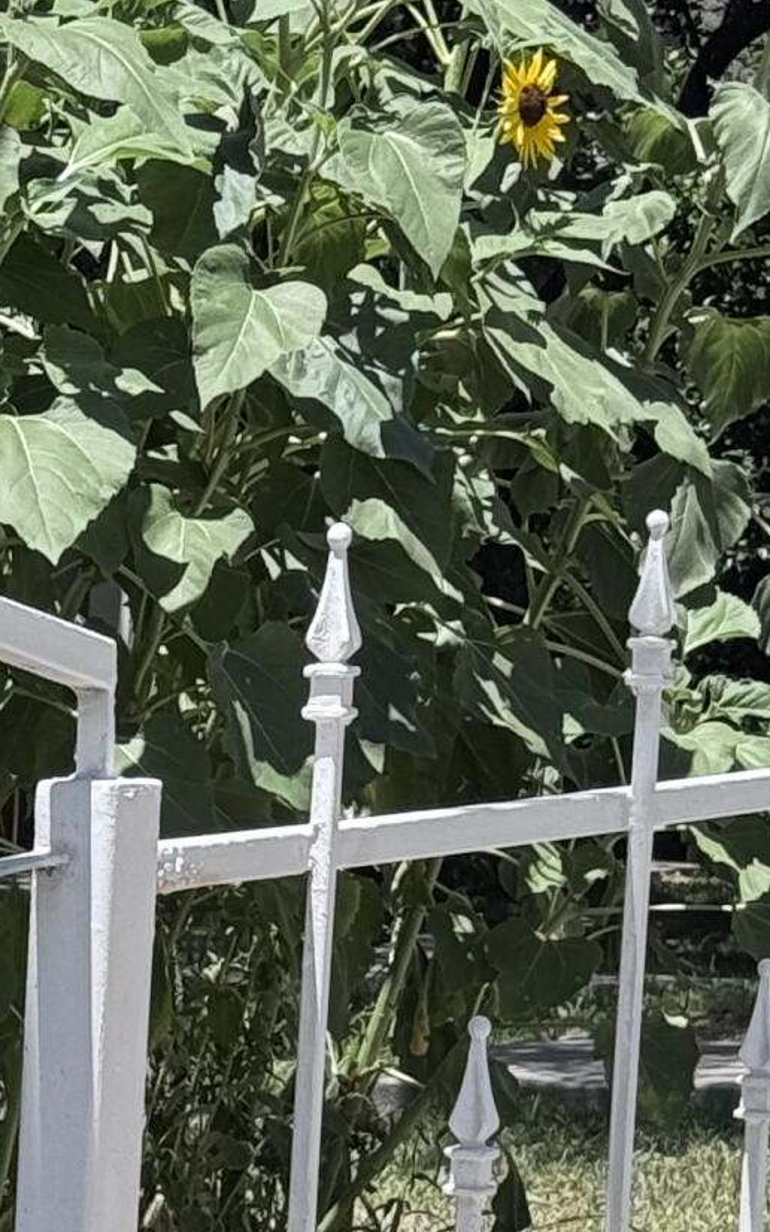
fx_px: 6208
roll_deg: -2.2
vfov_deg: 11.2
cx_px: -1151
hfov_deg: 6.7
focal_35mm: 185
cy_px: 1383
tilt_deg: -10.3
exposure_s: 1/2179
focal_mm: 6.76
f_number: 1.78
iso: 64
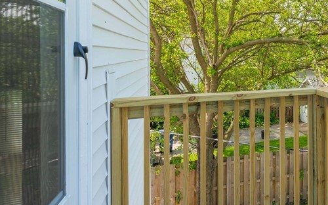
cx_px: 272
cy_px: 53
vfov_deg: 39.5
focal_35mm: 31
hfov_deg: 55.9
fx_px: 277
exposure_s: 1/100
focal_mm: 14
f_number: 9
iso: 125
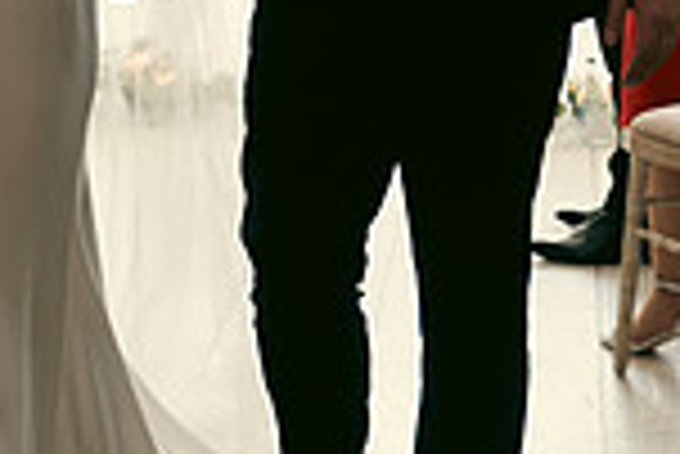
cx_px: 306
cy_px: -160
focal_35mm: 180
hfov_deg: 11.4
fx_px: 3403
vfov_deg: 7.5
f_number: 3.5
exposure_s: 1/160
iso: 500
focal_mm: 47
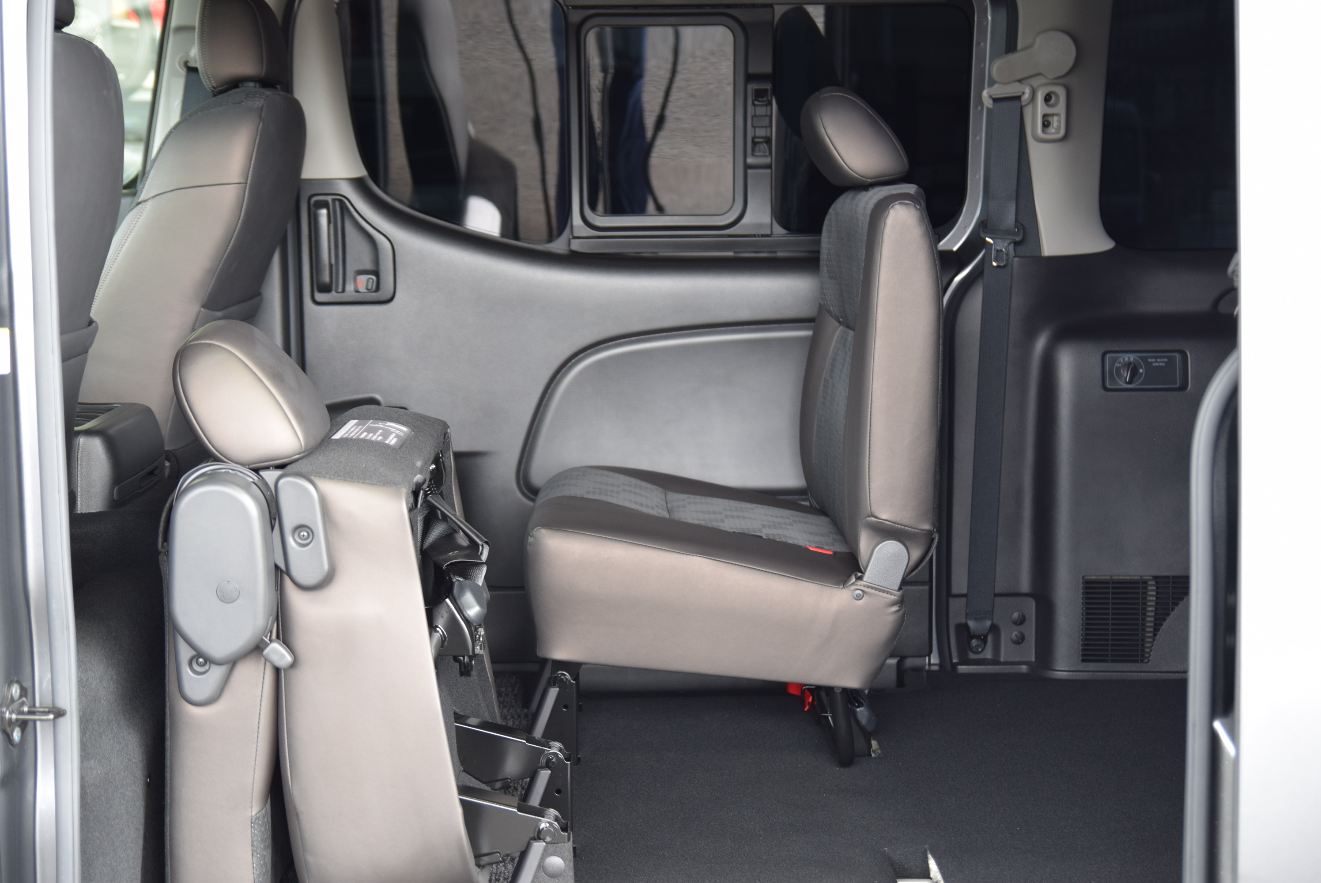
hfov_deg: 35.0
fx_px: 2093
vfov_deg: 23.8
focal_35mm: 57
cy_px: 442
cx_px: 660
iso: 400
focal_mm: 38
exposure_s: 1/80
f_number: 4.5
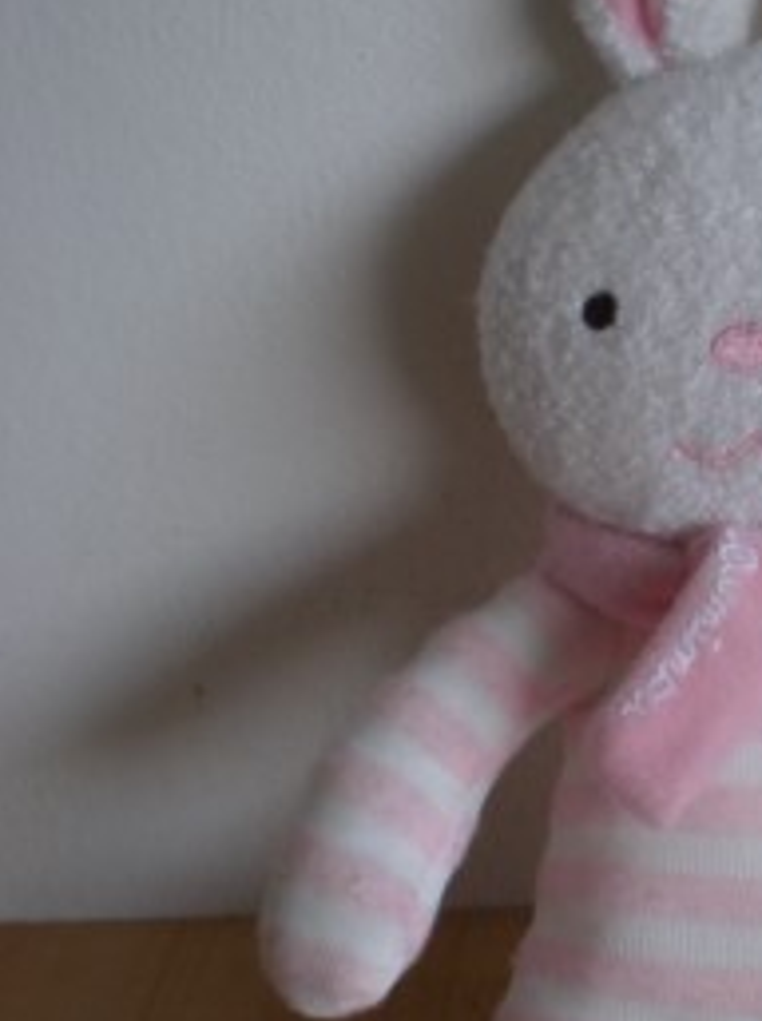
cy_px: 572
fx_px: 2266
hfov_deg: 18.6
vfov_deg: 25.4
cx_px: 770
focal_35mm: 77
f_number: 3.1
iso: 100
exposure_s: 1/61.3
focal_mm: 6.3
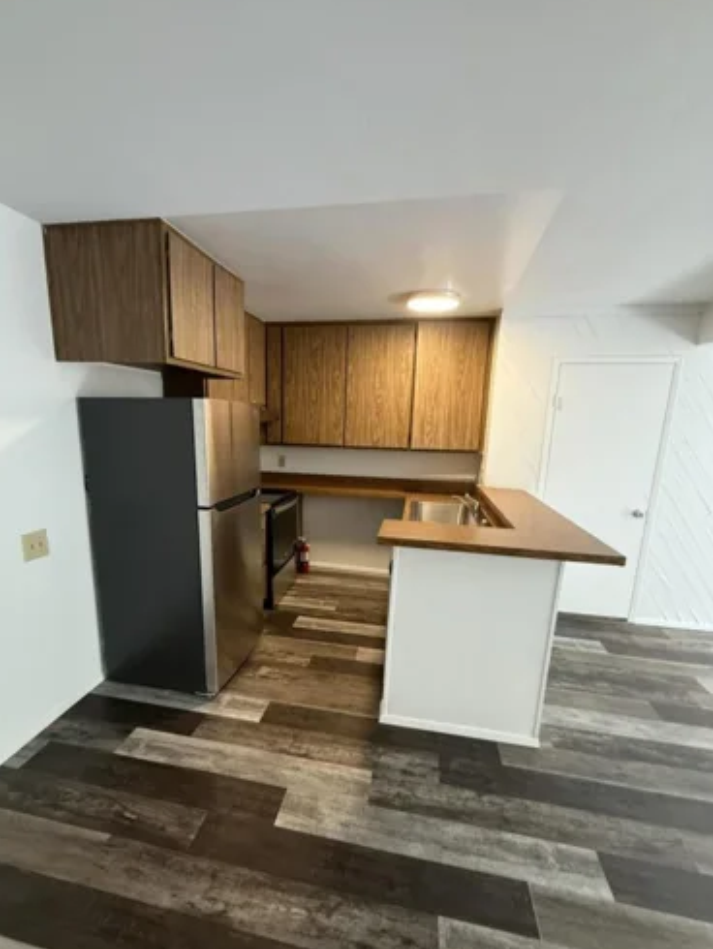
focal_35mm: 16
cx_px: 329
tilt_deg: -10.3
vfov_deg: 94.3
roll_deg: -3.7
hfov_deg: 78.0
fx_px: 439
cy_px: 513
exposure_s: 1/60
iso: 500
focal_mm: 2.22
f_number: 2.2
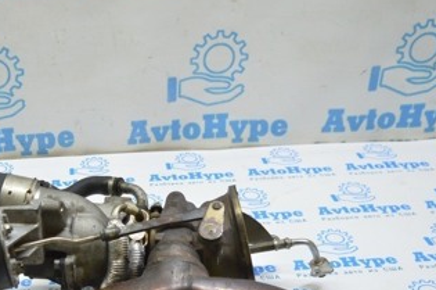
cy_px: 238
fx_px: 738
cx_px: 71
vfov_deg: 21.9
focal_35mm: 61
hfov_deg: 31.8
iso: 400
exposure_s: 1/50
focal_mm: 20
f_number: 3.5
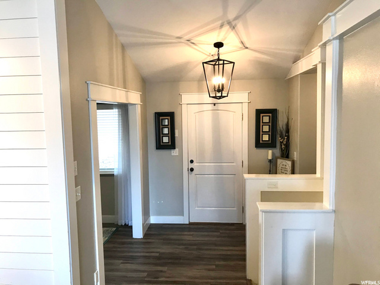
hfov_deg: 63.4
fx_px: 307
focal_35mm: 28
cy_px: 142
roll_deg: +1.1
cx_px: 190
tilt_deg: -5.1
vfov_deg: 49.7
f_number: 1.8
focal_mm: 3.99
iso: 25
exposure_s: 1/30
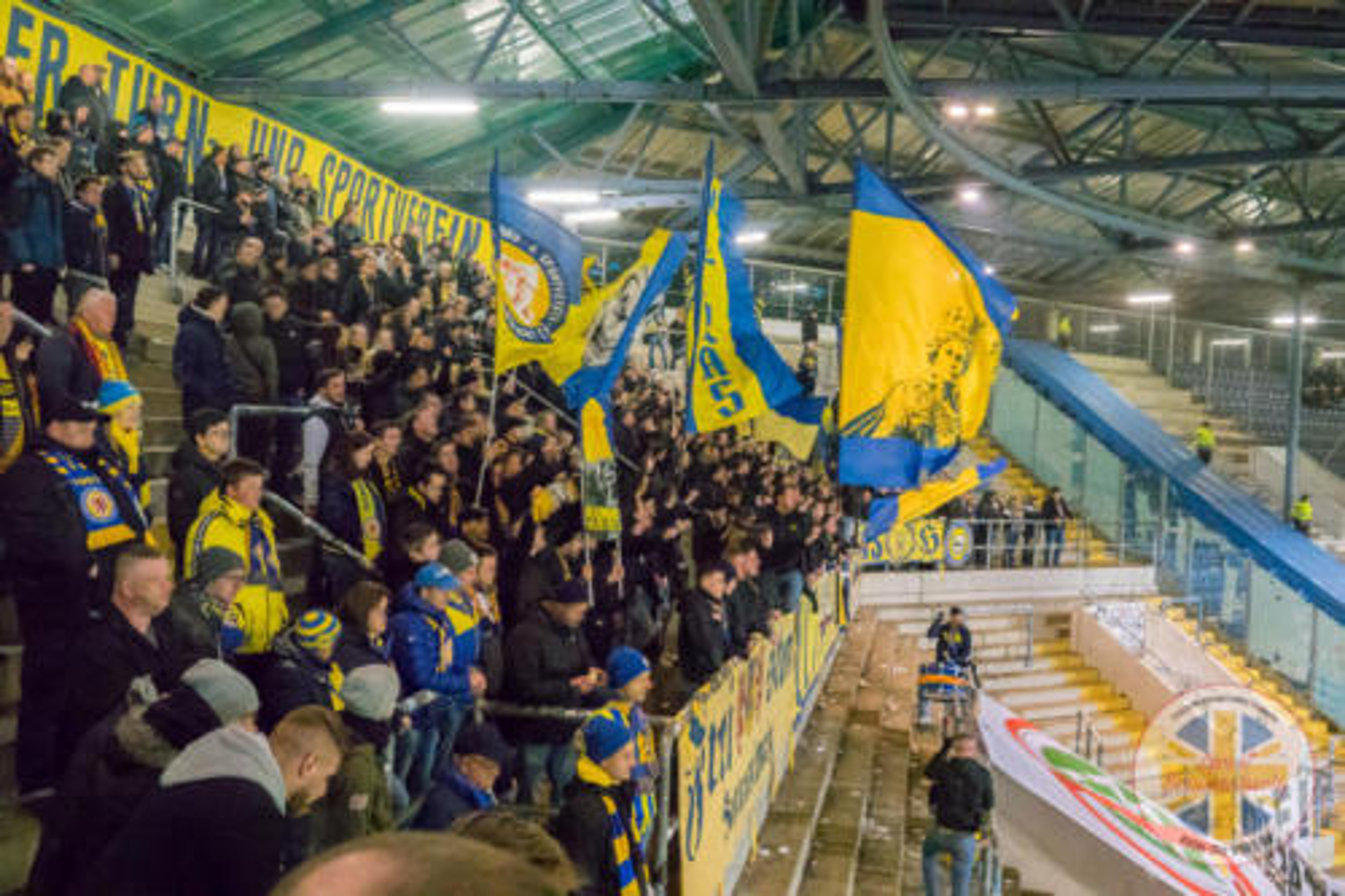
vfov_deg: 37.8
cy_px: 448
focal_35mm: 35
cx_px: 672
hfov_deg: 54.5
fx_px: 1307
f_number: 3.2
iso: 6400
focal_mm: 12.96
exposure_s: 1/125
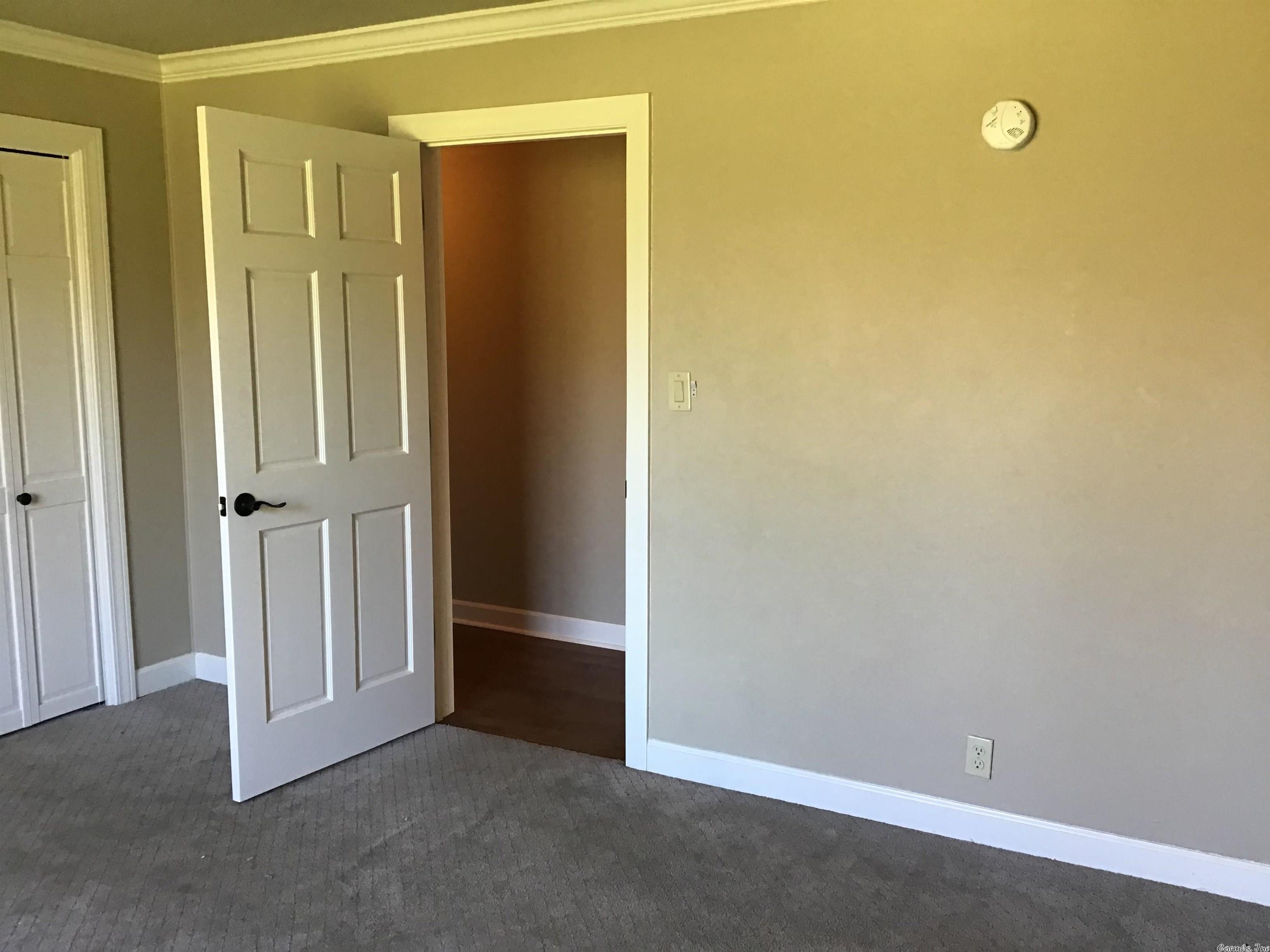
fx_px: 1137
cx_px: 635
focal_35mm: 31
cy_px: 476
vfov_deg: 45.4
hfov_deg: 58.4
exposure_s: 1/30
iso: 80
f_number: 2.4
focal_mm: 3.3
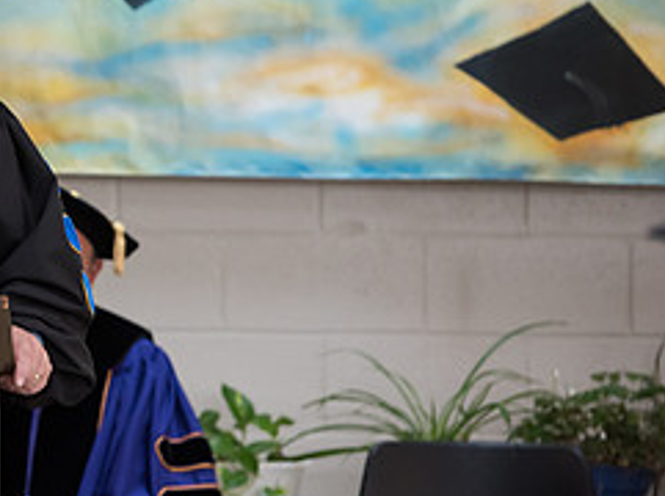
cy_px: 164
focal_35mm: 371
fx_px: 7117
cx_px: -116
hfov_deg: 5.3
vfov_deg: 4.0
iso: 2000
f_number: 4
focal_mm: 160
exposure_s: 1/200
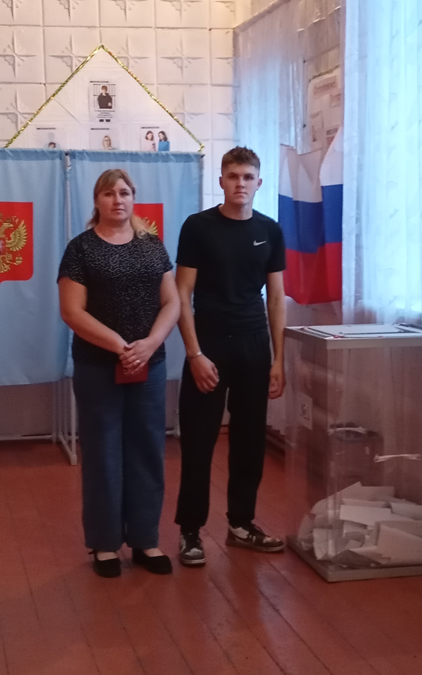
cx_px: 194
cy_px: 336
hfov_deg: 21.0
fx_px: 1141
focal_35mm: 62
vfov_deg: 33.0
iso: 4148
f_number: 1.8
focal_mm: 4.27
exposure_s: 1/16.7
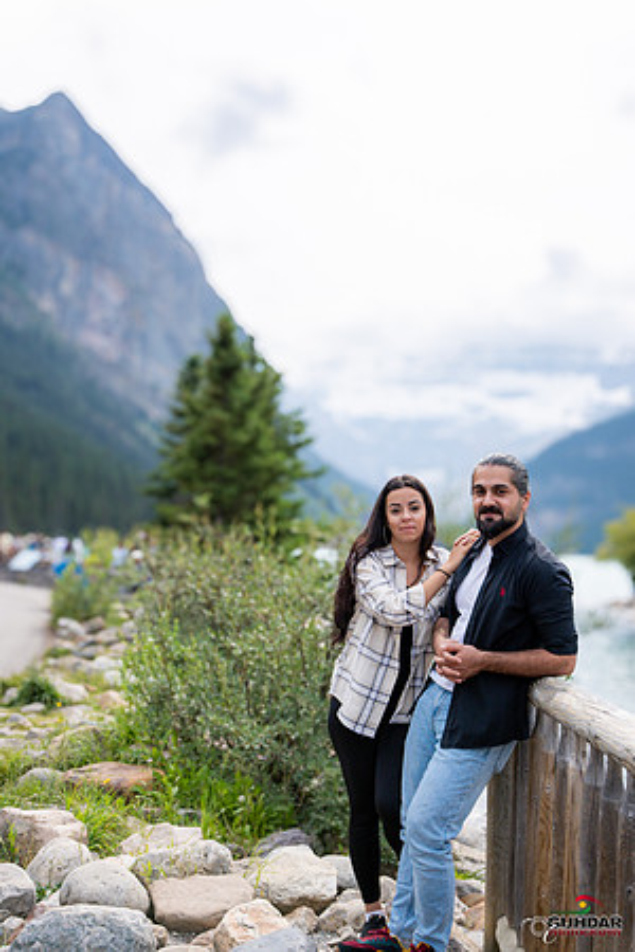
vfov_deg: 54.4
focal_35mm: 35
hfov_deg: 37.9
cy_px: 476
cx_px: 318
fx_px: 926
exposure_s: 1/2000
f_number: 5
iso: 200
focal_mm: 35
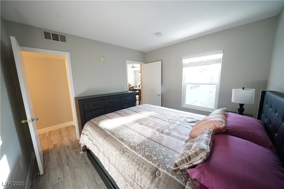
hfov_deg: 112.6
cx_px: 142
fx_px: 95
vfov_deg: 90.0
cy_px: 94
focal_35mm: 12
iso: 5000
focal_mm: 12
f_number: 7.1
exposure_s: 1/125
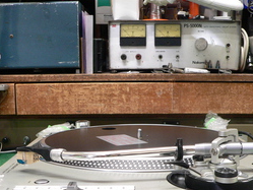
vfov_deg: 26.3
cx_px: 133
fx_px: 402
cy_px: 141
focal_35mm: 55
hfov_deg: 34.9
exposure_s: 1/15
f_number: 2.8
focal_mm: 6
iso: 200
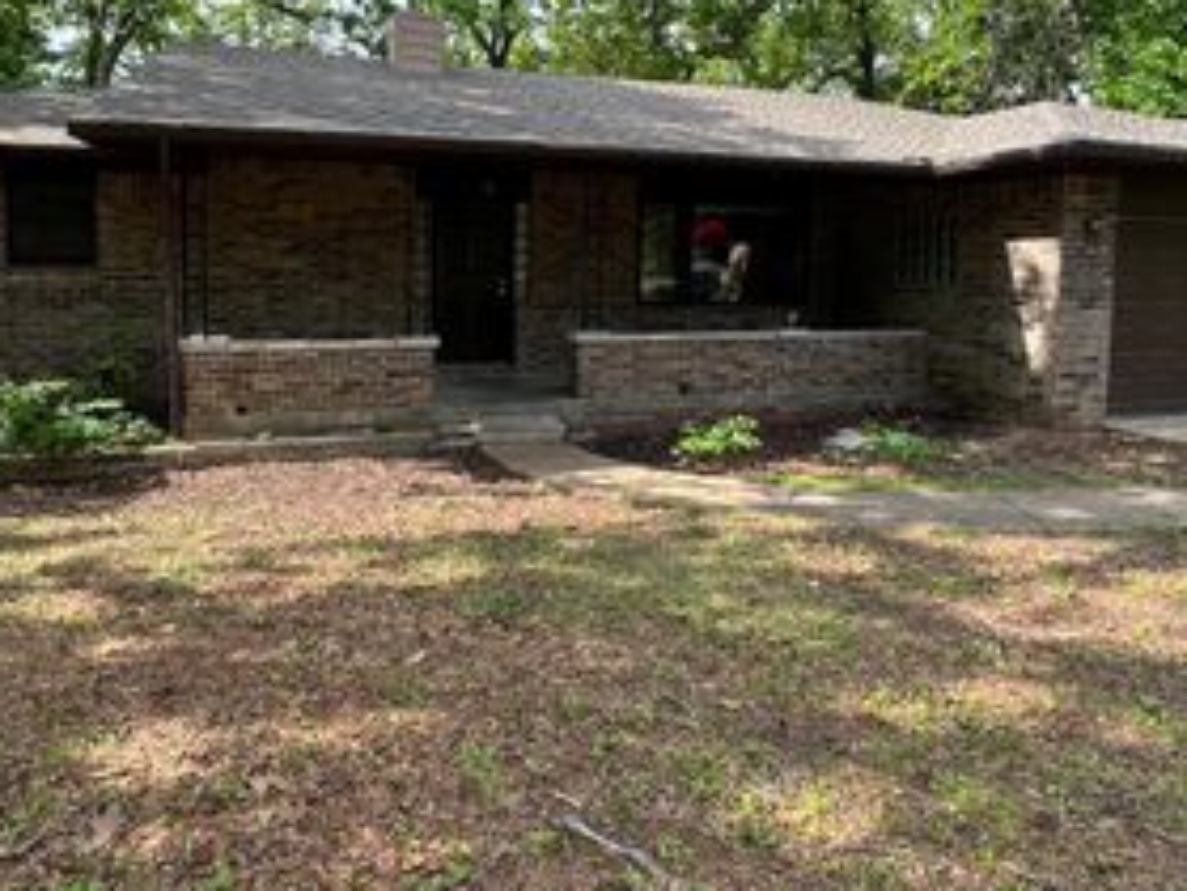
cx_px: 564
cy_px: 320
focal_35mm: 25
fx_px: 857
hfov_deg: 69.3
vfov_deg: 54.1
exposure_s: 1/301
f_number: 2.2
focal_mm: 2.22
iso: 40
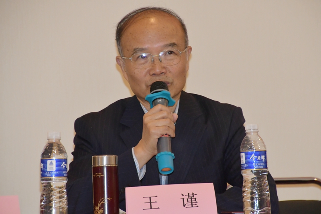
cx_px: 160
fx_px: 2203
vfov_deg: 5.6
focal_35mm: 247
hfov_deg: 8.3
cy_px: 107
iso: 4000
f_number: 7.1
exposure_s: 1/30
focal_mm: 165
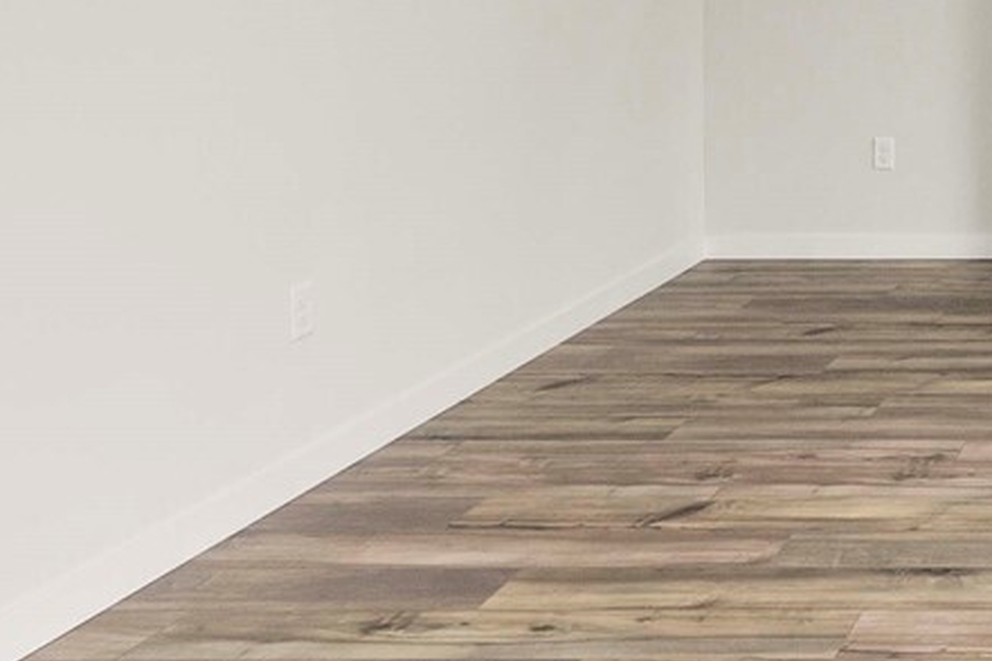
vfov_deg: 25.4
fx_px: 1378
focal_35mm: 50
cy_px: -29
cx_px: 1326
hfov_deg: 30.3
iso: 200
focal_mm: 13
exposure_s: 1/60
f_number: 7.1
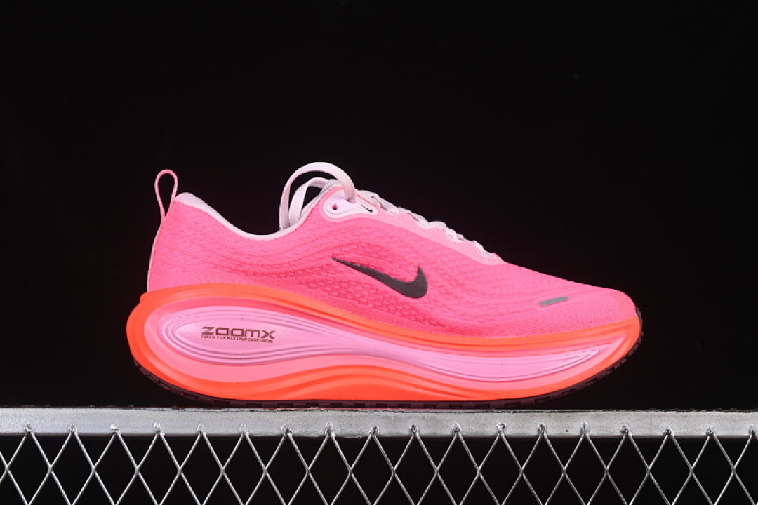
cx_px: 379
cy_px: 252
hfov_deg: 27.0
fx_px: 1579
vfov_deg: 18.2
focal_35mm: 75
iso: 160
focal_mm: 50
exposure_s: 1/80
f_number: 8
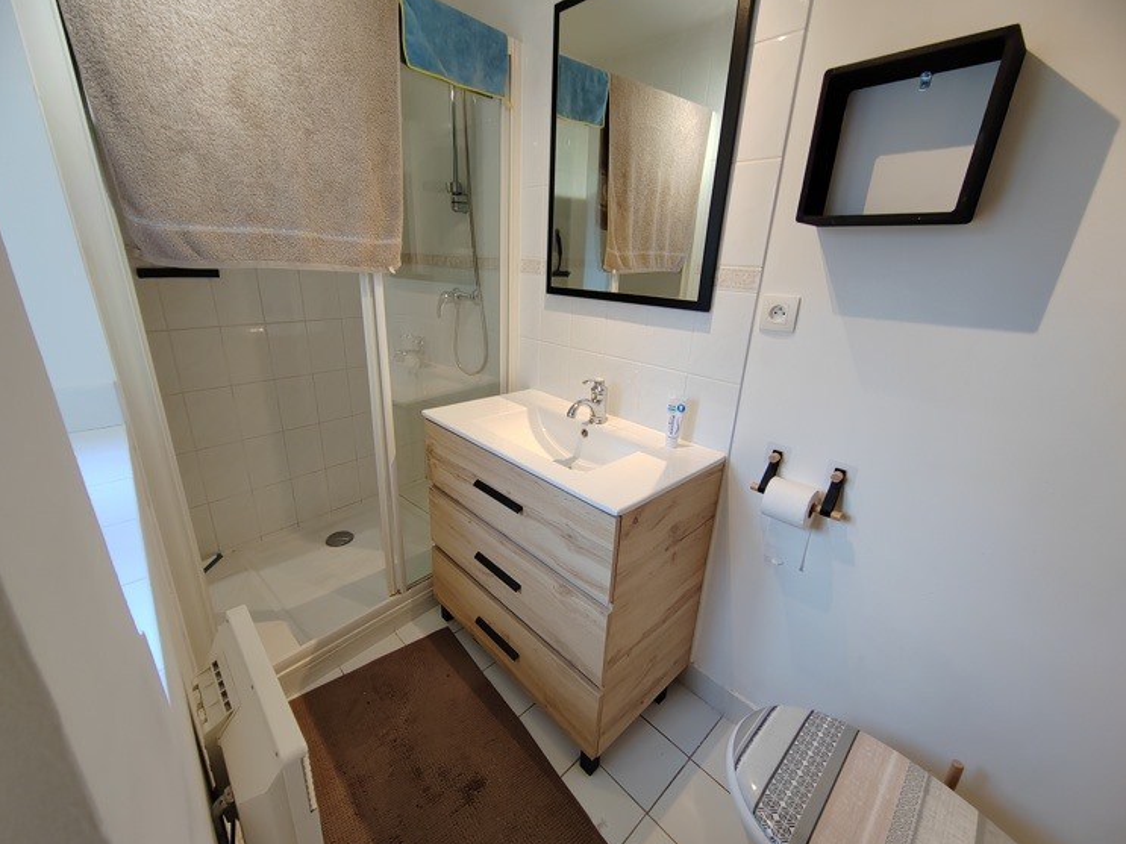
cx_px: 546
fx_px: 455
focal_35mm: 14
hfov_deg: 102.0
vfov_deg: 85.7
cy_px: 415
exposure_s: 1/50
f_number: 2.2
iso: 400
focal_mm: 2.16
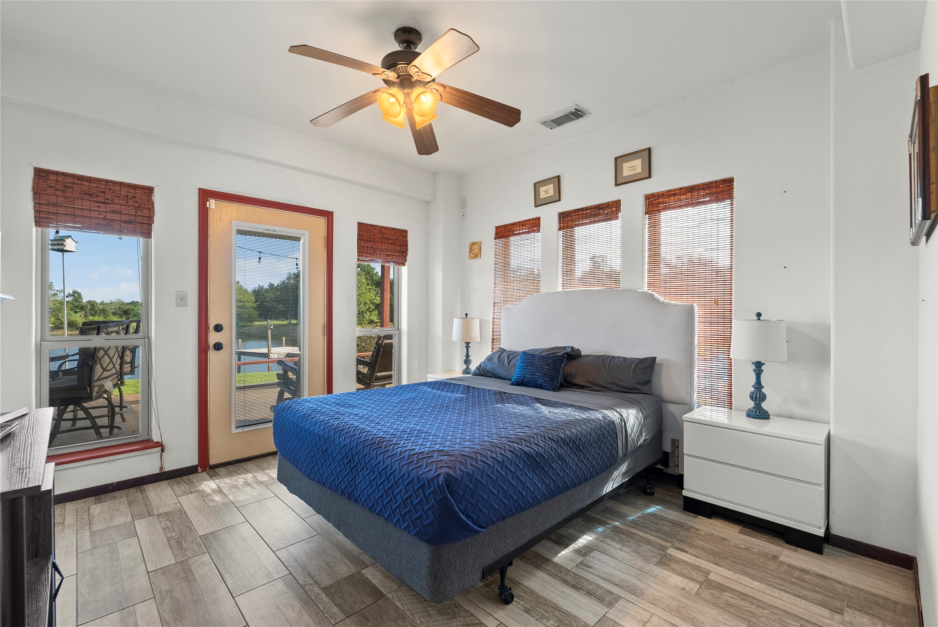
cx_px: 469
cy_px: 314
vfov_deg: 73.8
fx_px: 417
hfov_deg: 96.7
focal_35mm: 16
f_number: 8
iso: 1250
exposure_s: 1/6
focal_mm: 16
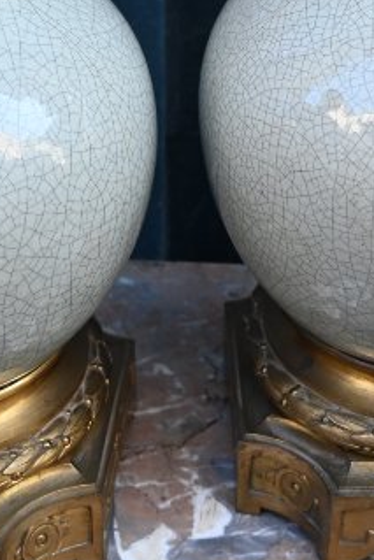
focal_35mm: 110
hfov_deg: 12.5
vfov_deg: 18.1
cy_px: 5
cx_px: 198
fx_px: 1711
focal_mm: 19.5
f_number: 4
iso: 400
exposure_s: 1/250
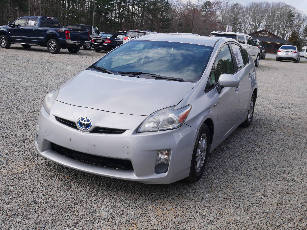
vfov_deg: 36.0
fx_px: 355
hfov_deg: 46.8
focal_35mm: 40
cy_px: 115
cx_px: 154
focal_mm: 20
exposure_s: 1/320
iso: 200
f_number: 8
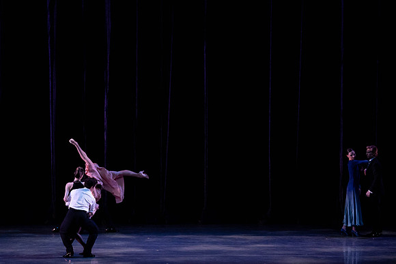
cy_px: 132
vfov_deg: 6.5
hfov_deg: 9.7
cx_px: 177
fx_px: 2338
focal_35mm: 213
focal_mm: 178
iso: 2500
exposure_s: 1/320
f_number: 2.8
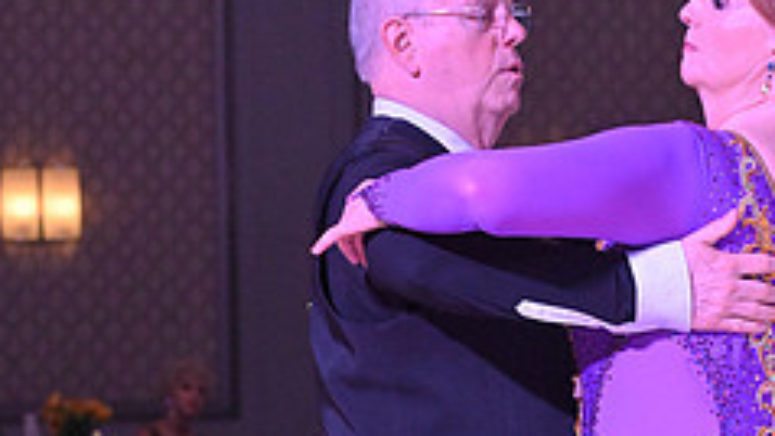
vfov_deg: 4.1
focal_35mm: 296
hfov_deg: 7.3
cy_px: 638
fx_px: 6084
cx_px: 620
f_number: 9
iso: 6400
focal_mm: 116
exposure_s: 1/400
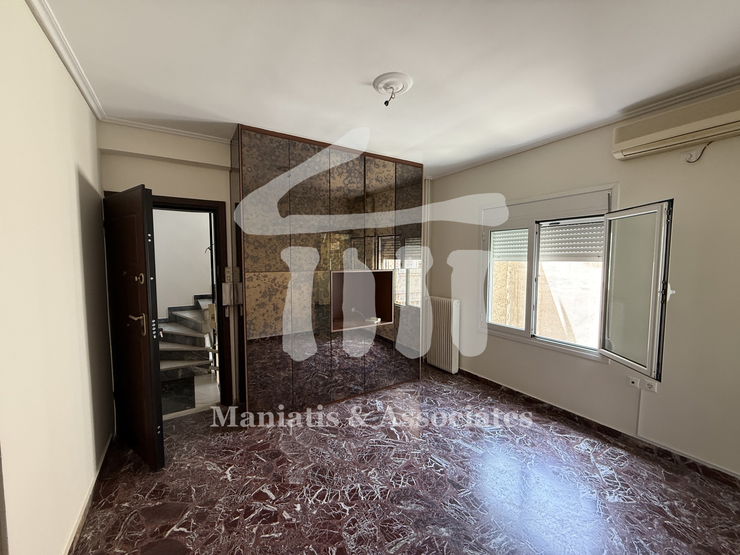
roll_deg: -0.1
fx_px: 299
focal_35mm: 14
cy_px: 278
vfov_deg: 85.7
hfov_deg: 102.1
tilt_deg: -2.8
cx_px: 370
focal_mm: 2.22
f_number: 2.2
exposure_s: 1/69
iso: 320
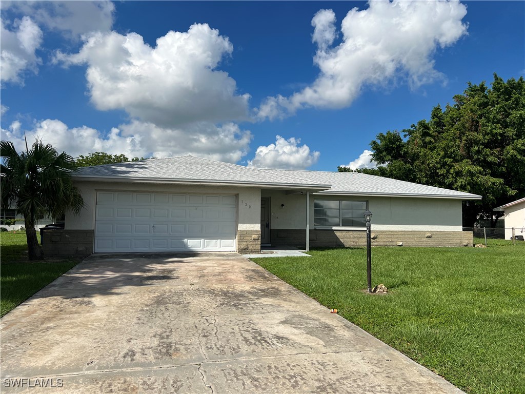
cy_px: 197
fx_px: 394
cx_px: 262
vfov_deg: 53.1
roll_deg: -0.3
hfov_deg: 67.3
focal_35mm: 26
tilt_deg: +4.7
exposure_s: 1/7463
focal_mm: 5.7
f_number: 1.5
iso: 50
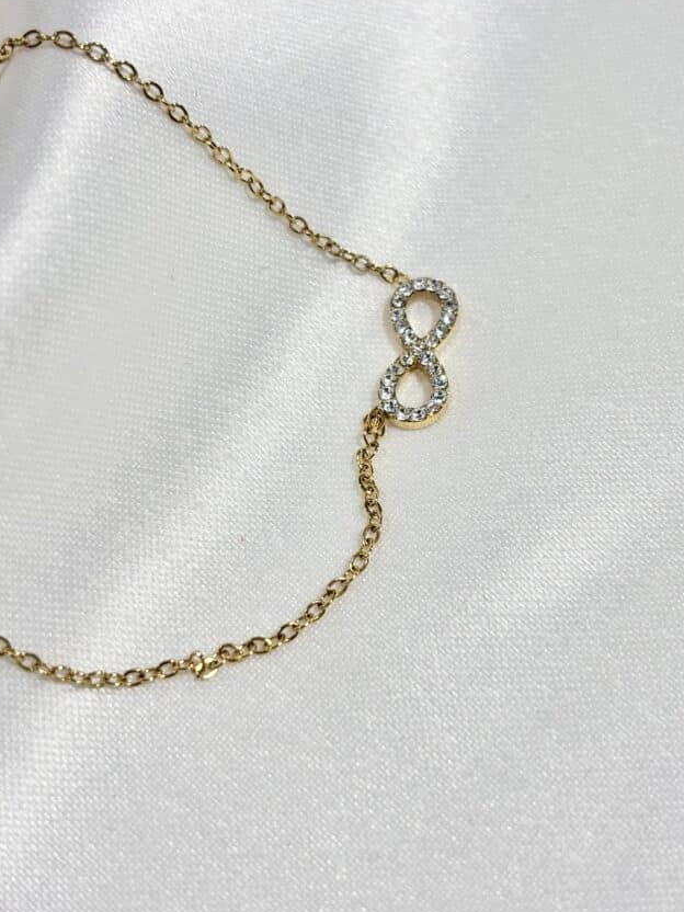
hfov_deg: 22.9
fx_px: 1686
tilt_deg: -48.1
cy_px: 426
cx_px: 403
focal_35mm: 64
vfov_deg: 30.3
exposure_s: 1/363
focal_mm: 5.96
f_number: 1.6
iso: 32
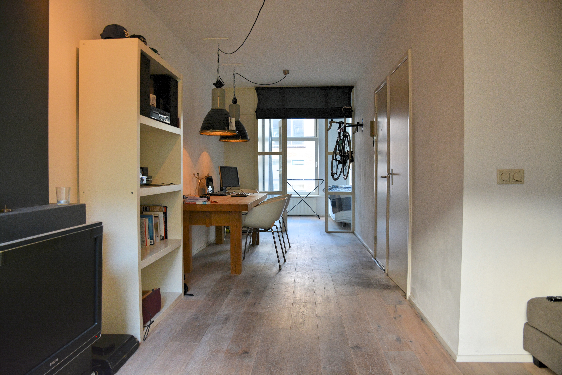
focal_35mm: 27
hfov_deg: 67.4
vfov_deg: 47.9
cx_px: 281
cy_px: 188
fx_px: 421
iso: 800
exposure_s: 1/50
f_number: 3.5
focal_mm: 18
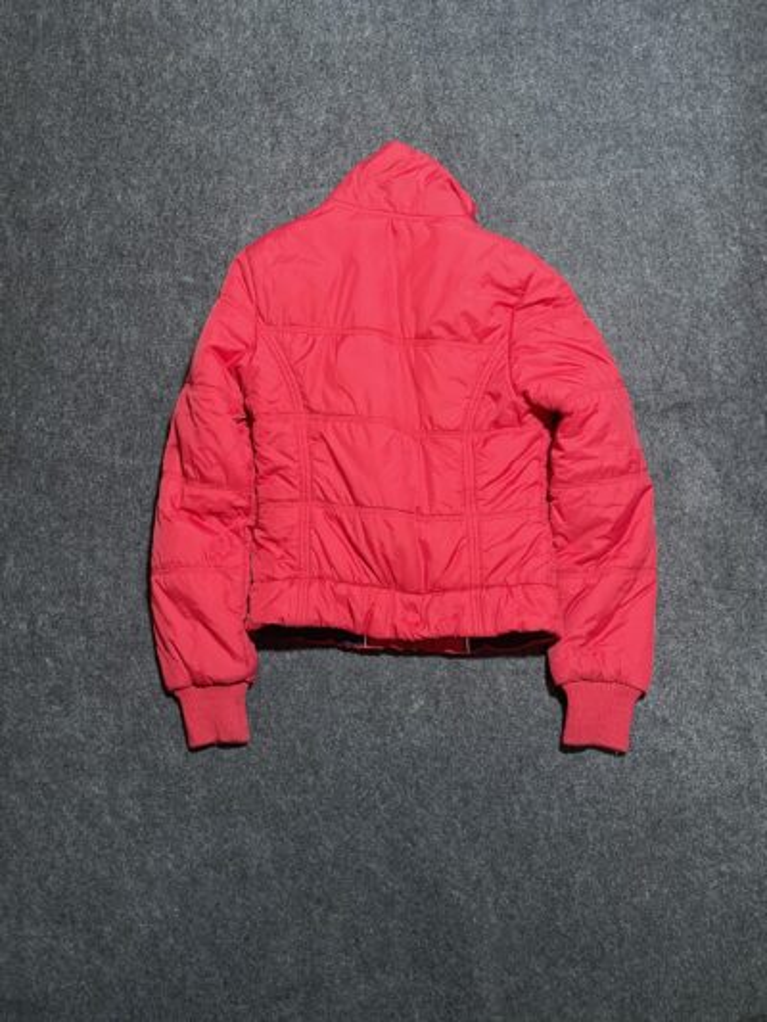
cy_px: 511
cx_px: 384
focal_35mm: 26
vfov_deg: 67.3
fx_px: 768
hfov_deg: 53.1
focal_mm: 4.2
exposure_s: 1/50
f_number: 1.6
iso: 160
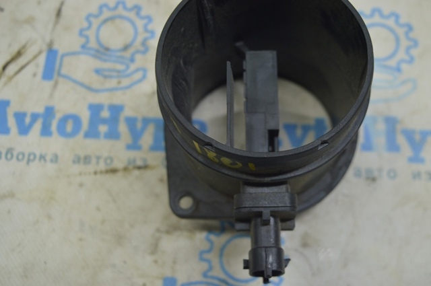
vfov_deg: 28.0
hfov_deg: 41.2
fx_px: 574
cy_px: 143
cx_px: 216
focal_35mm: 48
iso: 400
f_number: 5.6
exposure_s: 1/40
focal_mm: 32
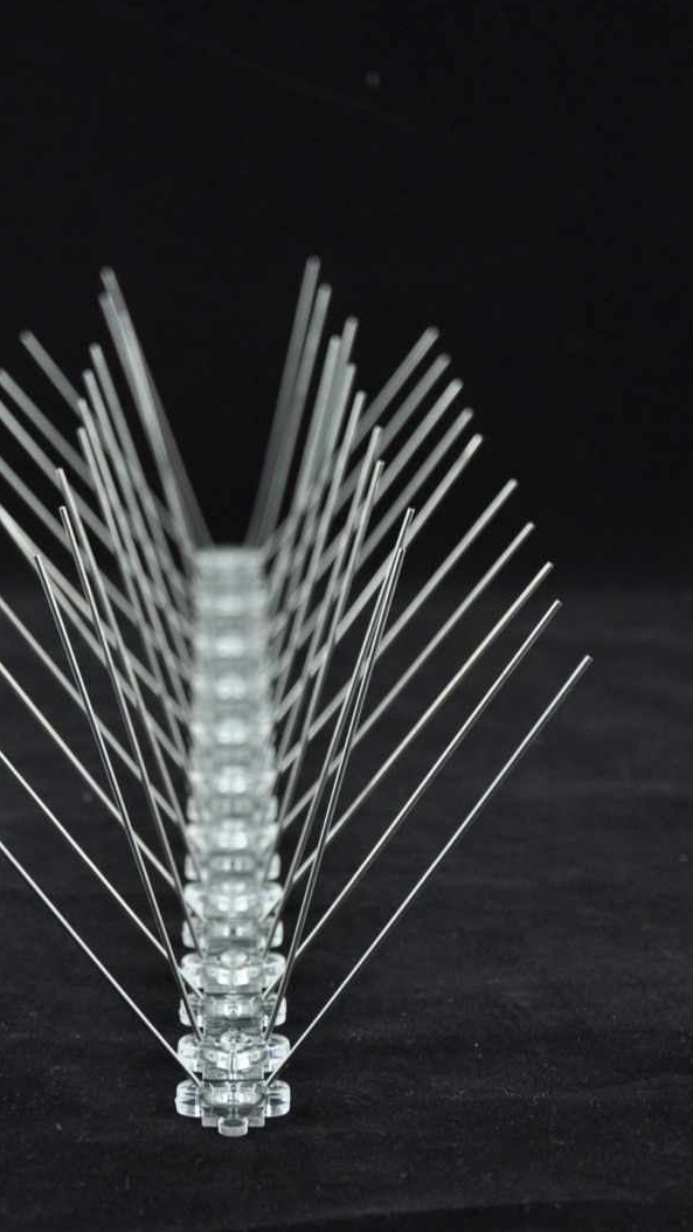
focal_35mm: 100
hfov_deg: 12.1
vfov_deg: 21.4
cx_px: 240
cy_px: 614
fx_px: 3266
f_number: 5
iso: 640
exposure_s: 1/160
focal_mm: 42
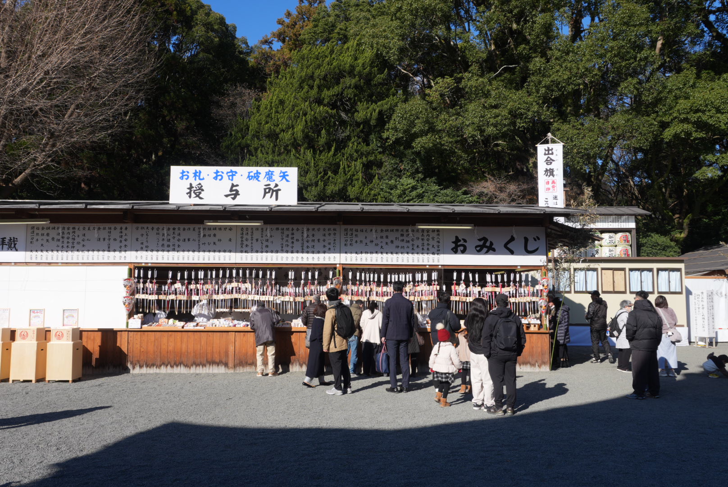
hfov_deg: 64.5
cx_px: 364
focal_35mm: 28
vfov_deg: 45.7
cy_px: 244
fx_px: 577
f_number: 10
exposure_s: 1/160
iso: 100
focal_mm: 19
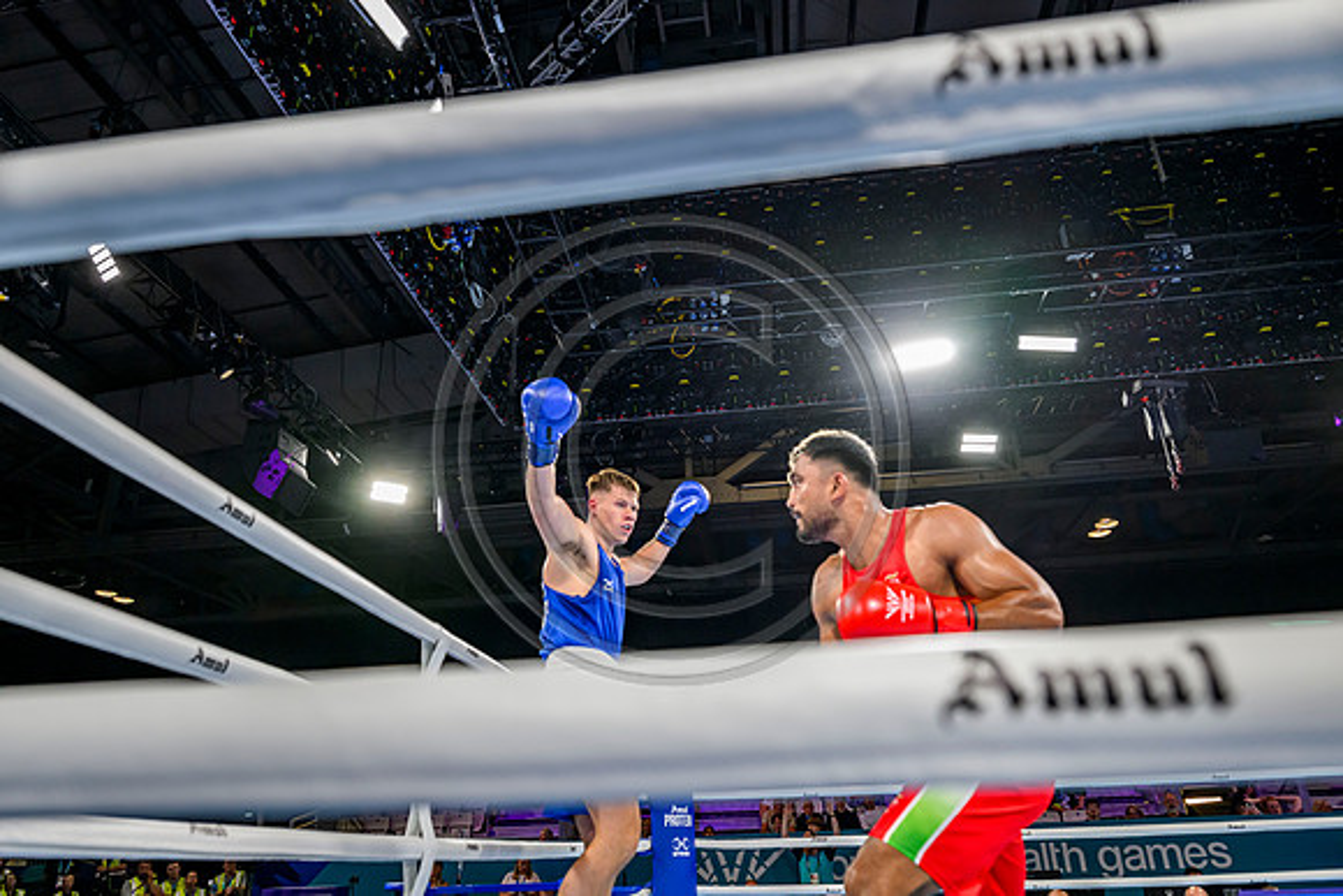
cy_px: 448
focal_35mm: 24
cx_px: 672
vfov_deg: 53.2
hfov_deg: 73.7
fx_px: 896
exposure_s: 1/1600
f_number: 3.5
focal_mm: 24
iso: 2500
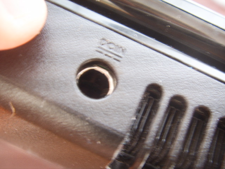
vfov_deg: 36.8
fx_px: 253
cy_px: 84
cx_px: 112
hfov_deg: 47.9
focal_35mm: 39
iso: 63
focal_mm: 6.6
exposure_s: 1/1.43
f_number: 3.5
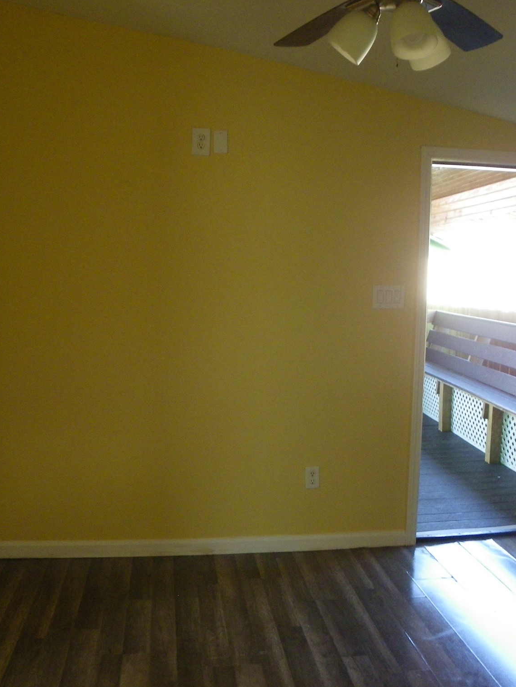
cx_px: 284
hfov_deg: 40.7
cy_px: 342
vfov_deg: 52.6
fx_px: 696
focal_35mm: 35
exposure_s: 1/60
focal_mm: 4.6
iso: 250
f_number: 2.8
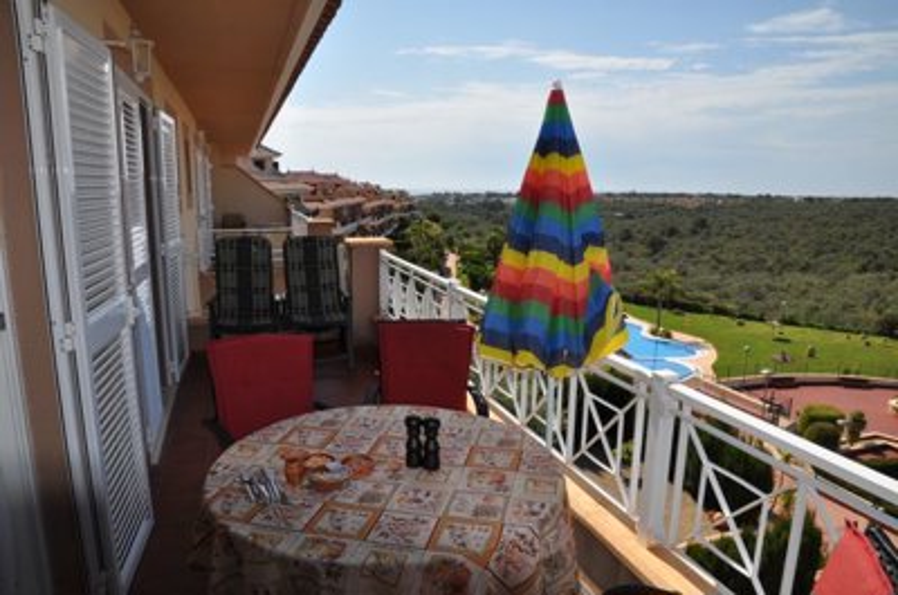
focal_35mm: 24
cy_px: 298
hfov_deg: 73.8
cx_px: 449
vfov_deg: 52.9
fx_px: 597
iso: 200
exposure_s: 1/200
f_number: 14
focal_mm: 16
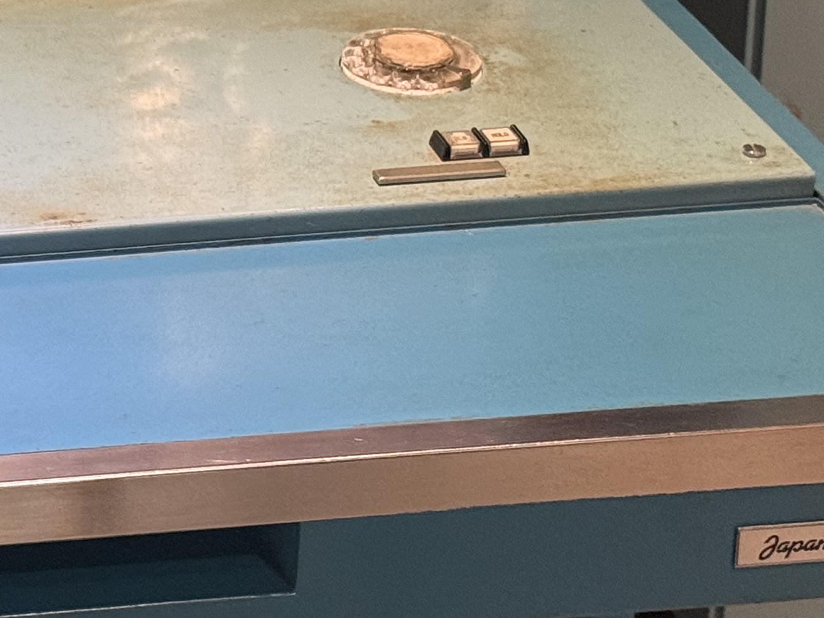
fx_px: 3428
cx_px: -201
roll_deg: +0.1
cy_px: 12
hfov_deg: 13.3
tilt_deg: -17.4
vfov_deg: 10.2
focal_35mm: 144
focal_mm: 6.76
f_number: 1.78
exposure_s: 1/50
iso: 250
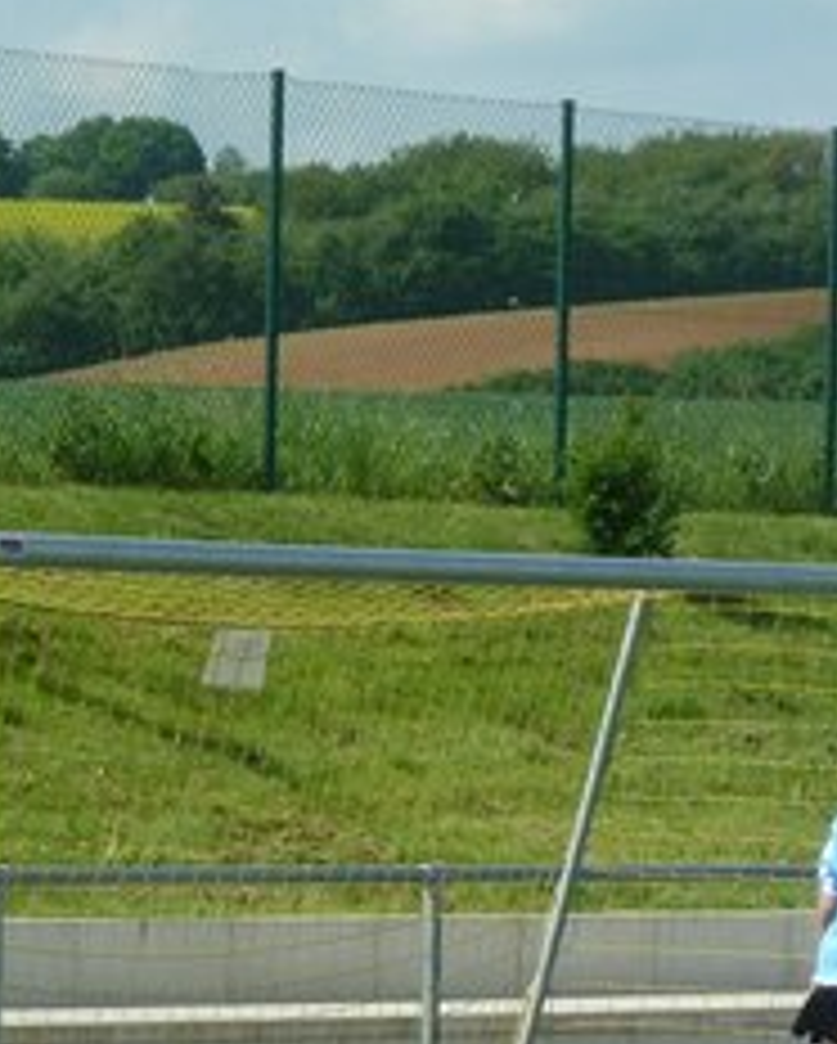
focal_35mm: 377
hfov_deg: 4.1
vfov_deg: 5.1
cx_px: 832
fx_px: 11658
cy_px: 506
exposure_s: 1/400
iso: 80
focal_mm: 21
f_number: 5
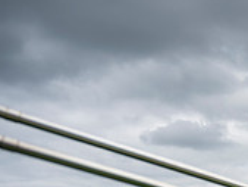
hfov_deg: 19.9
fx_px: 566
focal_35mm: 79
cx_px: 411
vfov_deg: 17.6
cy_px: 241
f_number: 4
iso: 100
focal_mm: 24
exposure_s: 1/800
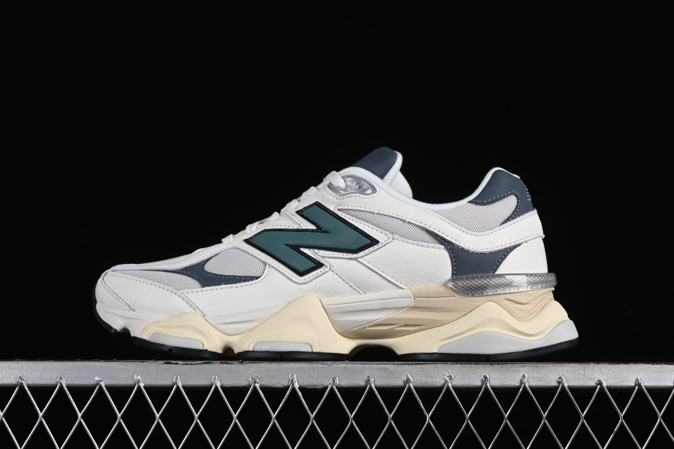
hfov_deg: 27.0
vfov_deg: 18.2
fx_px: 1404
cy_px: 224
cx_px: 337
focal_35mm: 75
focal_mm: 50
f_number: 8
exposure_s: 1/80
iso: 160
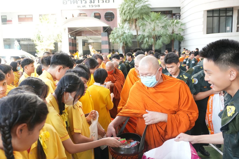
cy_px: 80
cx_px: 120
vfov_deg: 43.6
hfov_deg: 61.9
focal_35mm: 30
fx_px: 199
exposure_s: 1/200
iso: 1000
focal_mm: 20
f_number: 4
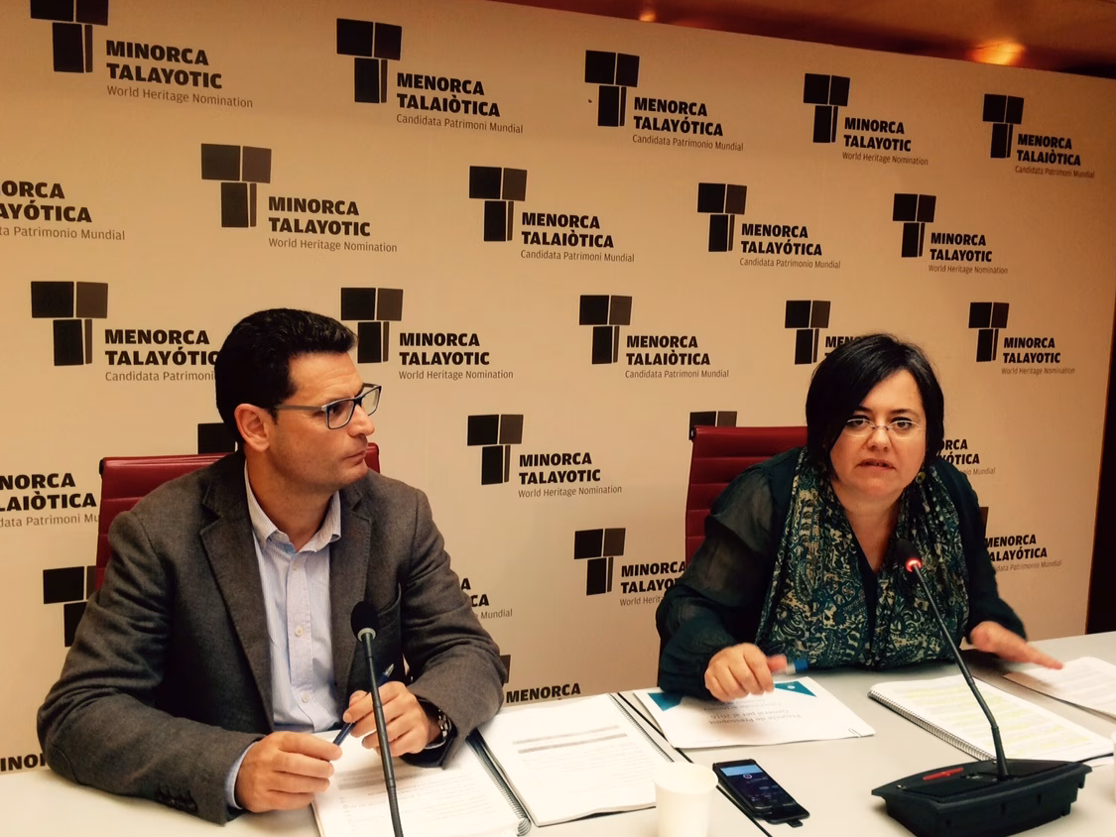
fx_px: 1064
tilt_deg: -8.2
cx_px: 595
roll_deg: -1.1
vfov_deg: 42.9
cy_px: 407
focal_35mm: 33
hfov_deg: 55.3
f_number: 2.2
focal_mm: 4.15
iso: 64
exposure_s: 1/30
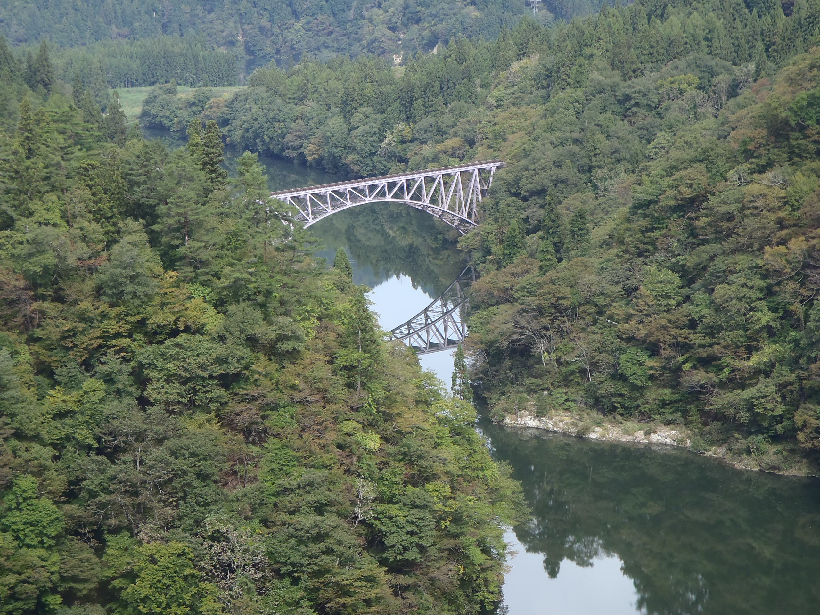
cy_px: 308
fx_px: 2416
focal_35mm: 102
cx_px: 410
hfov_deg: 19.3
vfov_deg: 14.5
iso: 100
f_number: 5.1
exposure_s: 1/160
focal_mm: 18.2
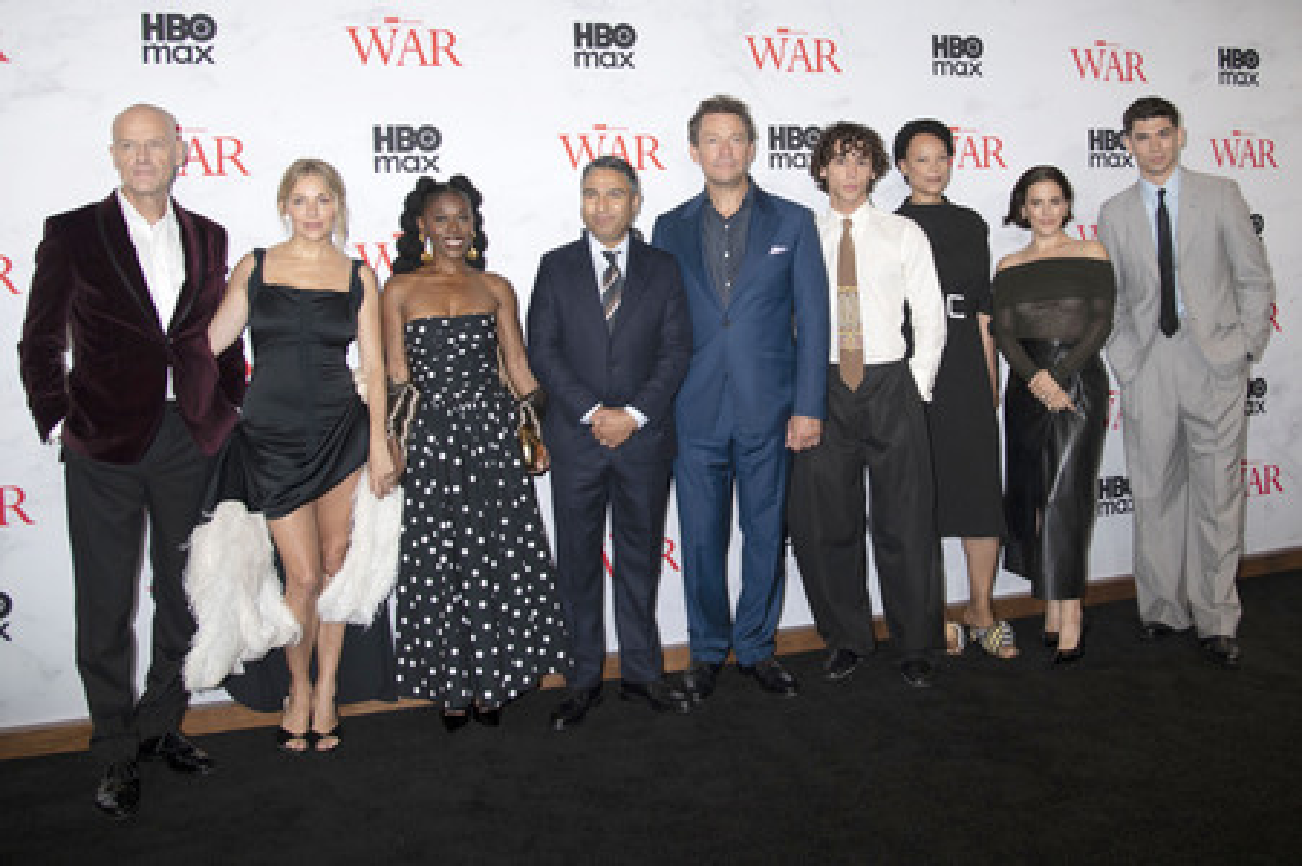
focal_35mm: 24
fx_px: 867
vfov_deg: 53.1
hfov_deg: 73.8
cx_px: 651
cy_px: 433
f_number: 4.5
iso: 640
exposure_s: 1/200
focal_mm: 24
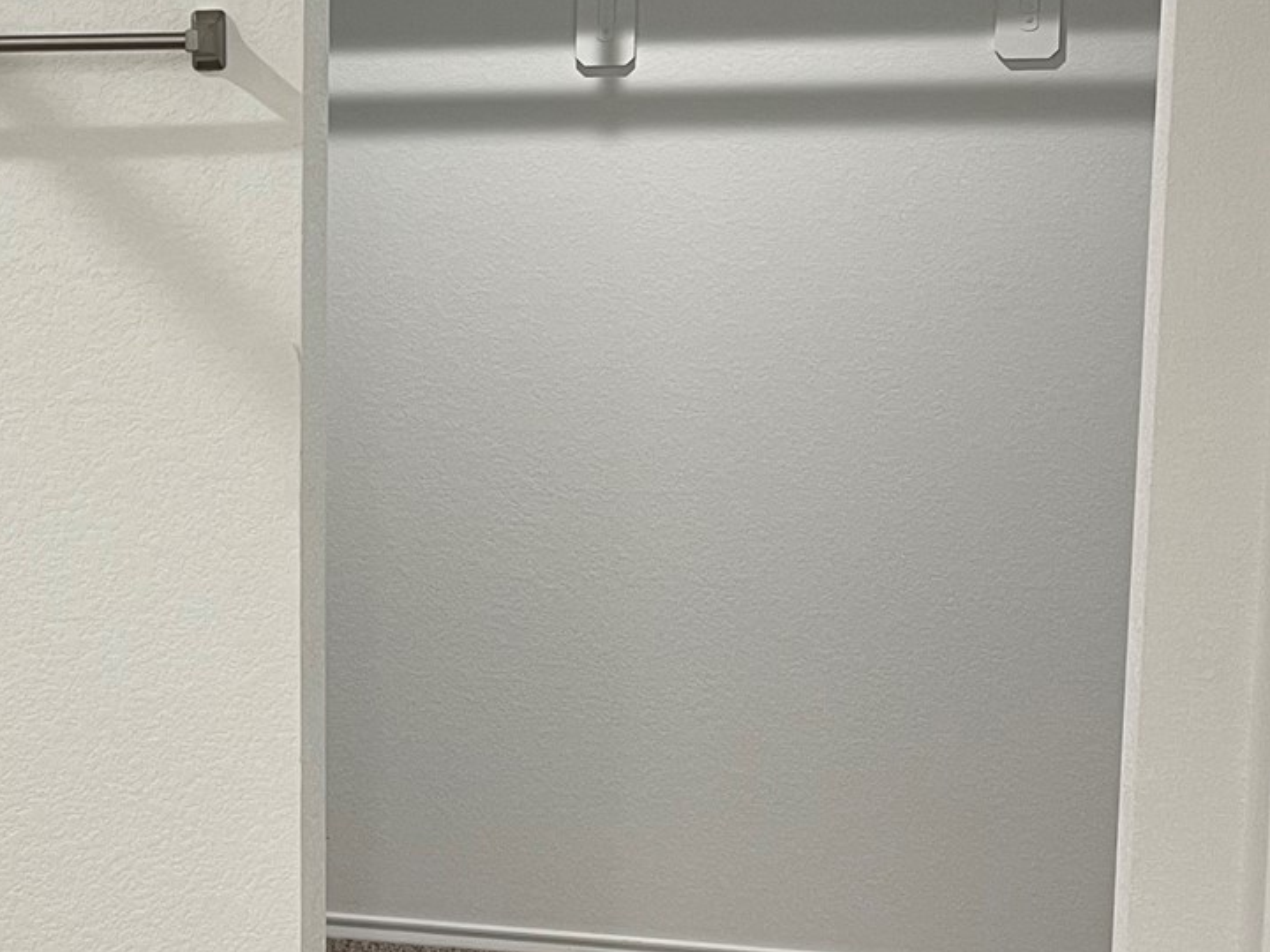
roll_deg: +0.3
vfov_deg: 19.9
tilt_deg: -9.0
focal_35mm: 74
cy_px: 432
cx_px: 44
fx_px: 2715
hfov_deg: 25.2
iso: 80
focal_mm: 5.1
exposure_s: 1/60
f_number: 1.6
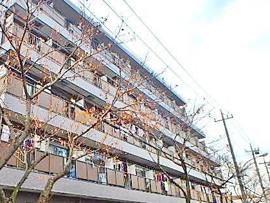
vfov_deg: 44.0
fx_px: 250
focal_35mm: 32
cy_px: 119
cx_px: 75
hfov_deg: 54.7
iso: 125
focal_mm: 3.7
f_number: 3.5
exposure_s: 1/320
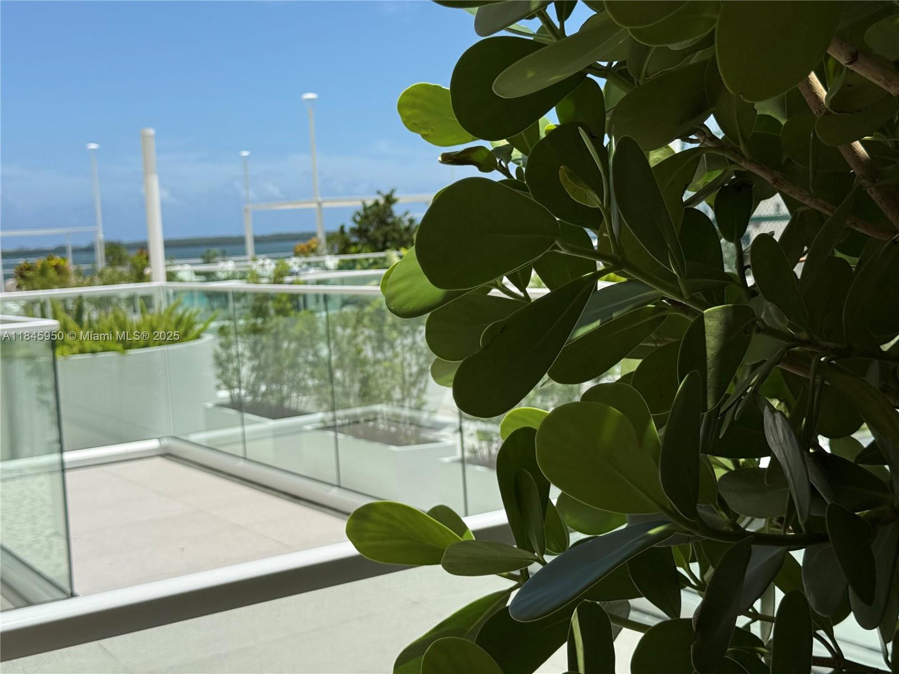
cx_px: 450
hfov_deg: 39.7
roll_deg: +3.2
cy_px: 337
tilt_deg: -4.5
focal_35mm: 48
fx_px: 1247
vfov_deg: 30.3
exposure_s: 1/7874
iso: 80
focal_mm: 6.76
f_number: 1.78
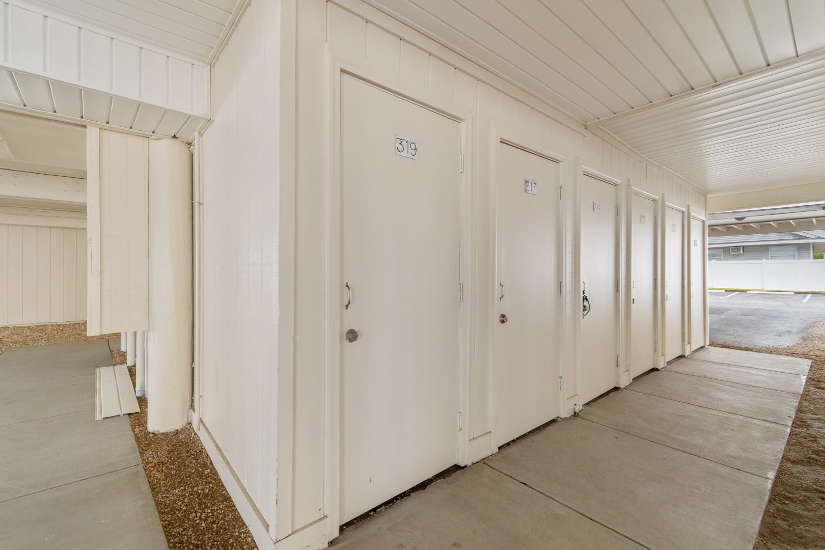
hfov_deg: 100.4
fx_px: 344
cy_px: 275
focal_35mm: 15
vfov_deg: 77.3
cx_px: 412
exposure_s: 1/15
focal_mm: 10
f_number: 4.5
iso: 100
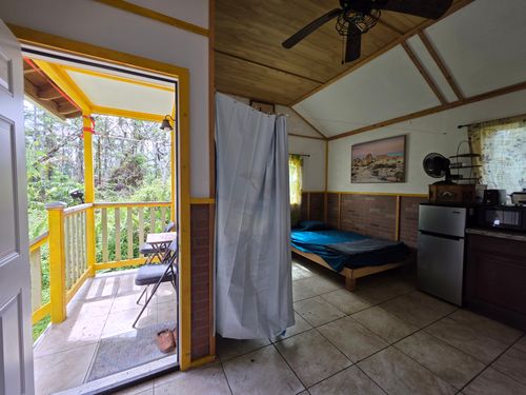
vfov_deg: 89.9
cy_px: 198
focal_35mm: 13
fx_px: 198
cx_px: 263
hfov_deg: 106.2
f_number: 1.9
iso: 32
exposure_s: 1/59
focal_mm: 2.2
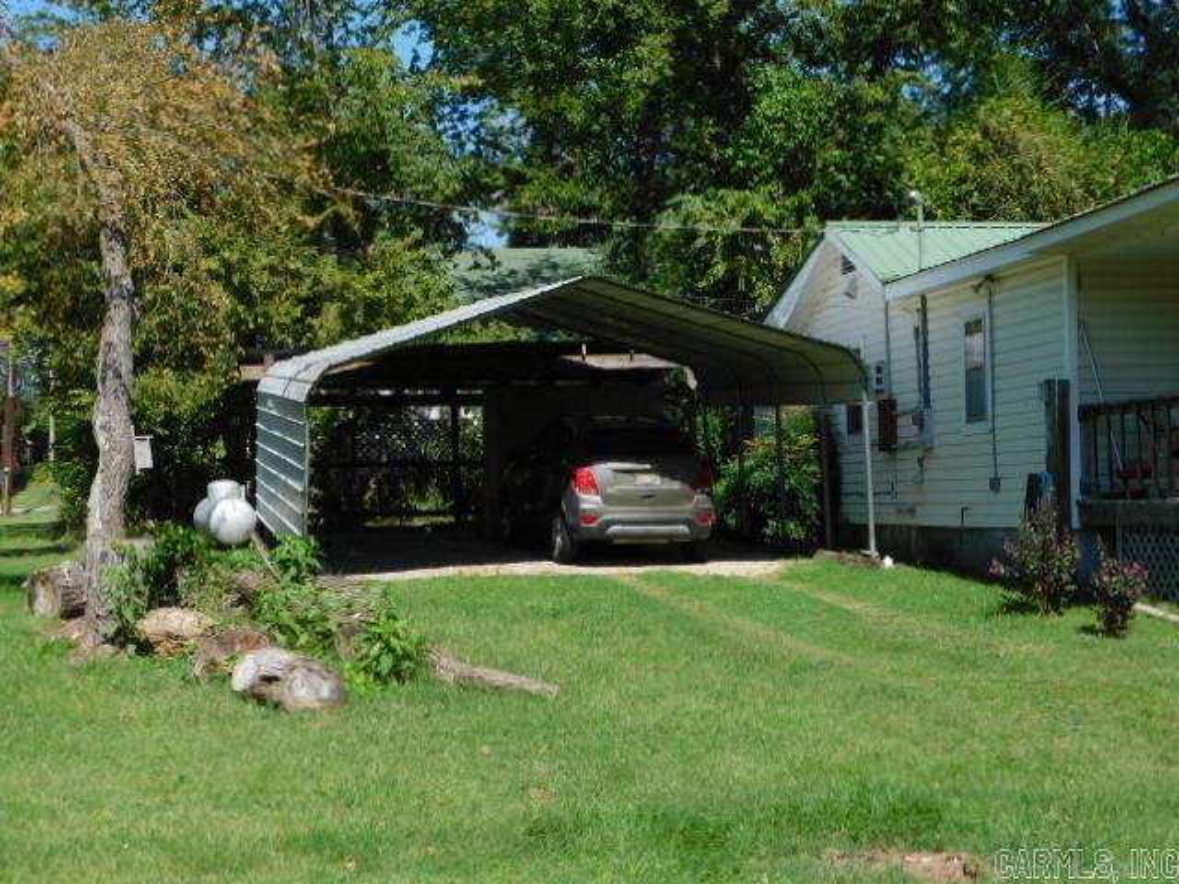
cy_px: 442
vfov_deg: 24.8
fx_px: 2010
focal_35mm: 59
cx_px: 590
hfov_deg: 32.7
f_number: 4
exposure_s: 1/800
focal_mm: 10.4
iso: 125
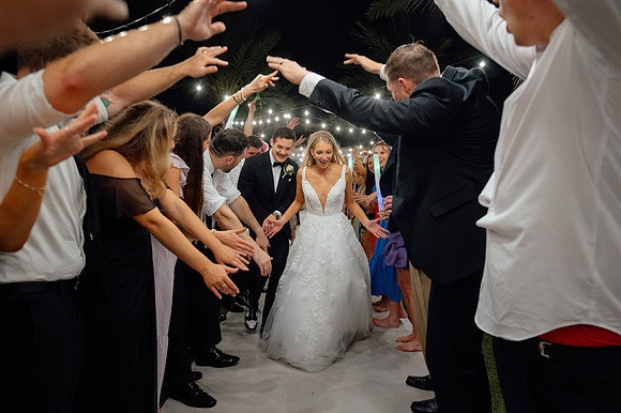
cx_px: 310
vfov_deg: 53.1
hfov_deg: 73.8
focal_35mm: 24
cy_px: 206
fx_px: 414
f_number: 2.8
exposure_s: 1/200
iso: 2000
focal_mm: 24
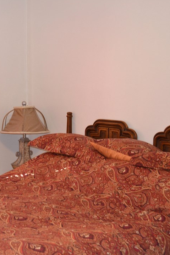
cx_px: 41
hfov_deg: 19.8
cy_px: 127
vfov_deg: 29.7
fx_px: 482
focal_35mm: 68
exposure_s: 1/60
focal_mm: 30
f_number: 4.5
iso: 800
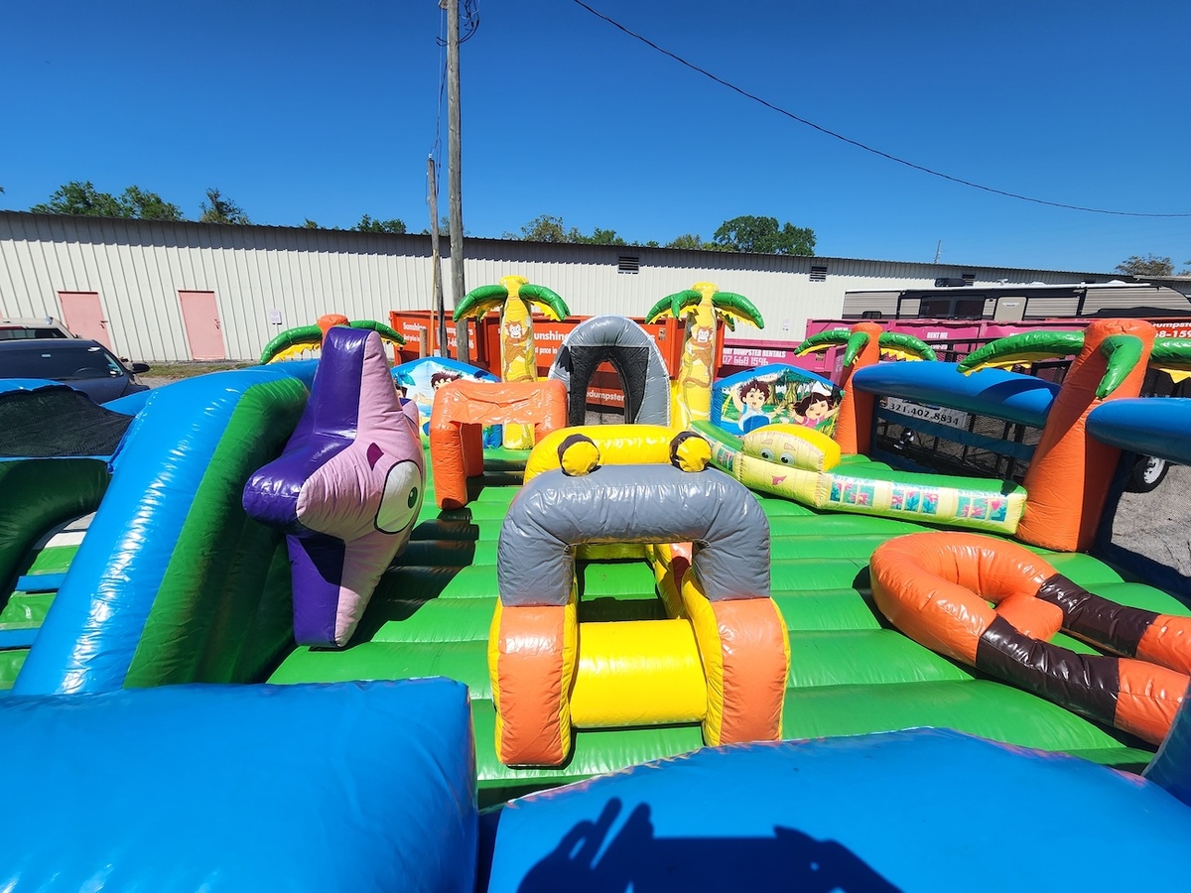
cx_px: 596
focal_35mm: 13
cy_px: 446
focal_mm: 2.2
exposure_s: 1/2614
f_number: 2.2
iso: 50
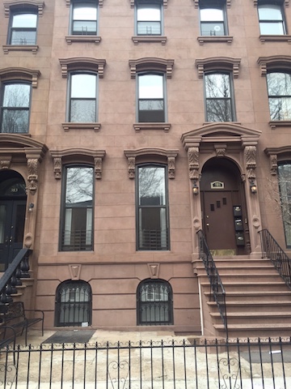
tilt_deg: +16.6
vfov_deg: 61.7
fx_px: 325
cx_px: 146
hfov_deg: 48.2
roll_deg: +0.7
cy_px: 194
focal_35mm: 29
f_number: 2.2
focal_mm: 4.15
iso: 40
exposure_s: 1/120
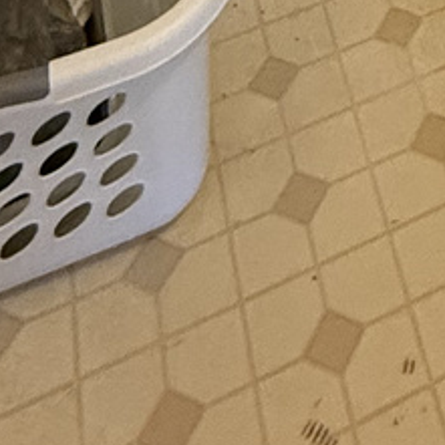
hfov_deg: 18.2
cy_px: -719
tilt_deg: -19.1
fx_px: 1251
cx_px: 640
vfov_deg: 13.1
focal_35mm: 86
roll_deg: +0.2
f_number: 2.2
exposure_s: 1/60
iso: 500
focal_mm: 2.22
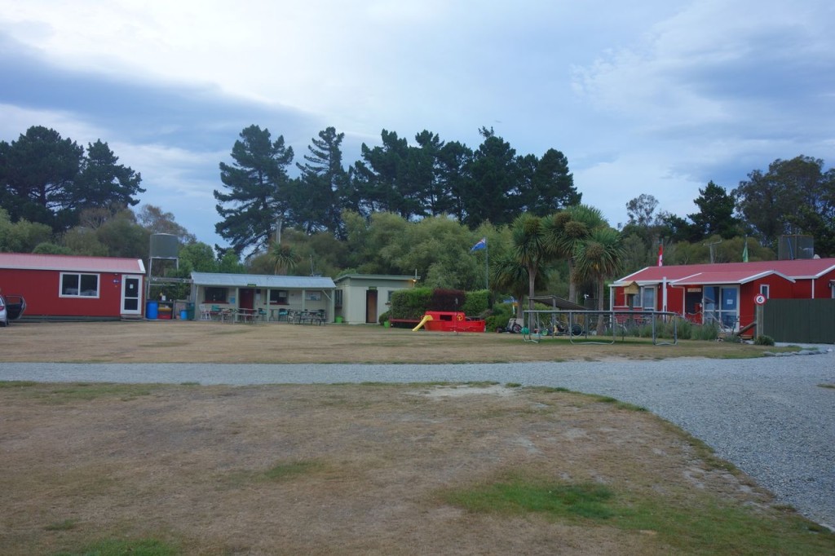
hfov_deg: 53.1
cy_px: 278
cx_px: 418
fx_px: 835
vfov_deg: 36.8
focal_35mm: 36
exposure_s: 1/100
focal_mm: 13.42
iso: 125
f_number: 2.8
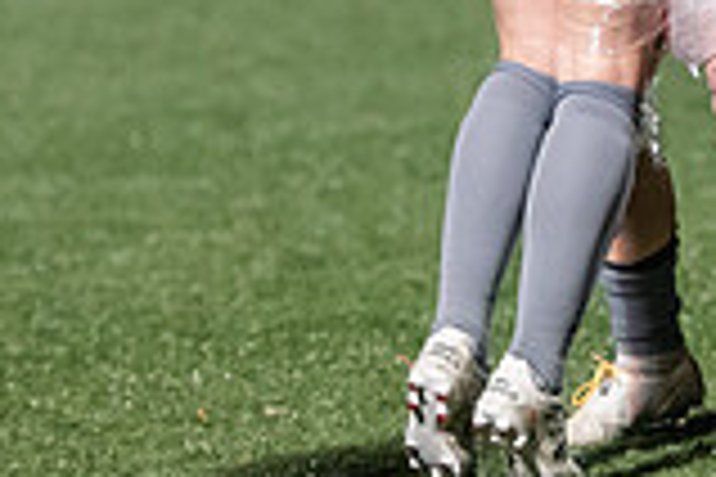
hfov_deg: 3.9
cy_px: -124
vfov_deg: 2.6
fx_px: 10520
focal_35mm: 529
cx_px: 567
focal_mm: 145
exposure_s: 1/800
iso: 8000
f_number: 3.2
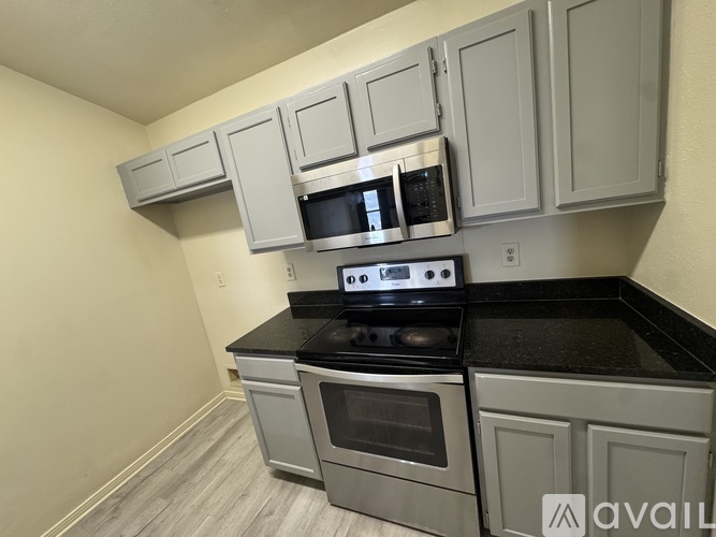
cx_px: 358
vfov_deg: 85.7
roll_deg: +10.2
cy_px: 268
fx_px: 290
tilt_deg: -11.7
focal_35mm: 14
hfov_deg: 102.1
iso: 320
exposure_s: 1/60
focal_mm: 2.22
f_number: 2.2
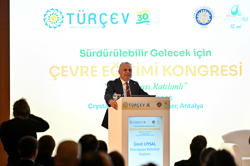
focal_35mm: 185
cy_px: 83
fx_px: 1285
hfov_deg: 11.1
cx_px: 125
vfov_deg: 7.4
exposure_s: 1/400
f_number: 2.8
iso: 2500
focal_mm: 185
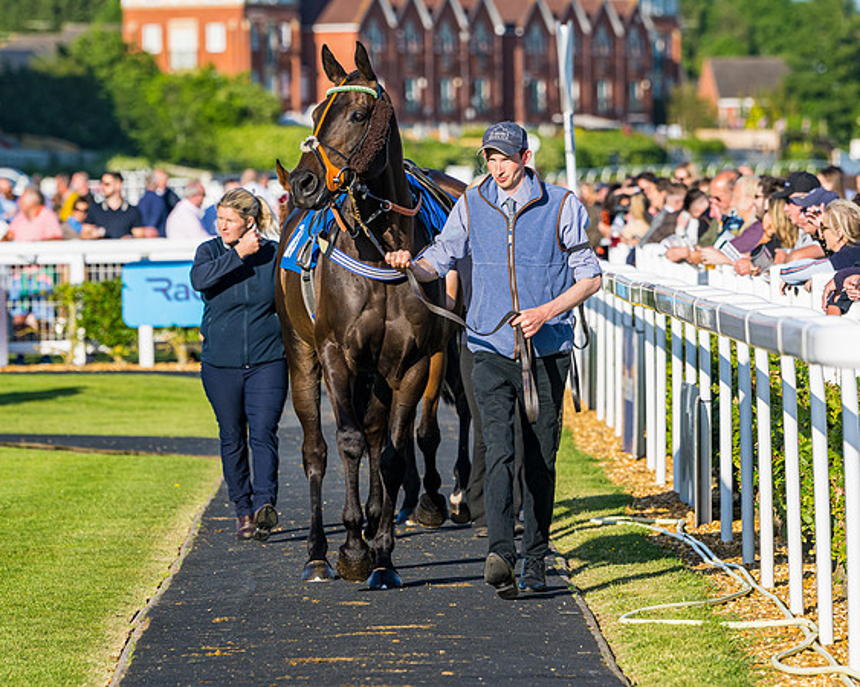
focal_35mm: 324
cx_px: 537
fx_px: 8236
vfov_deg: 4.8
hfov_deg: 6.0
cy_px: 336
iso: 200
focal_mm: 200
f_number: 5
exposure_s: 1/1250
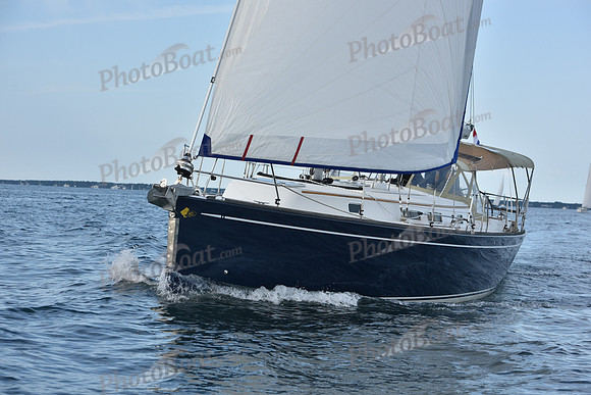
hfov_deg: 20.8
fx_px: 1609
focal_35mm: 98
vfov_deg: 14.0
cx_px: 296
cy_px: 198
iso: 320
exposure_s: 1/1000
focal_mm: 98
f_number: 6.3
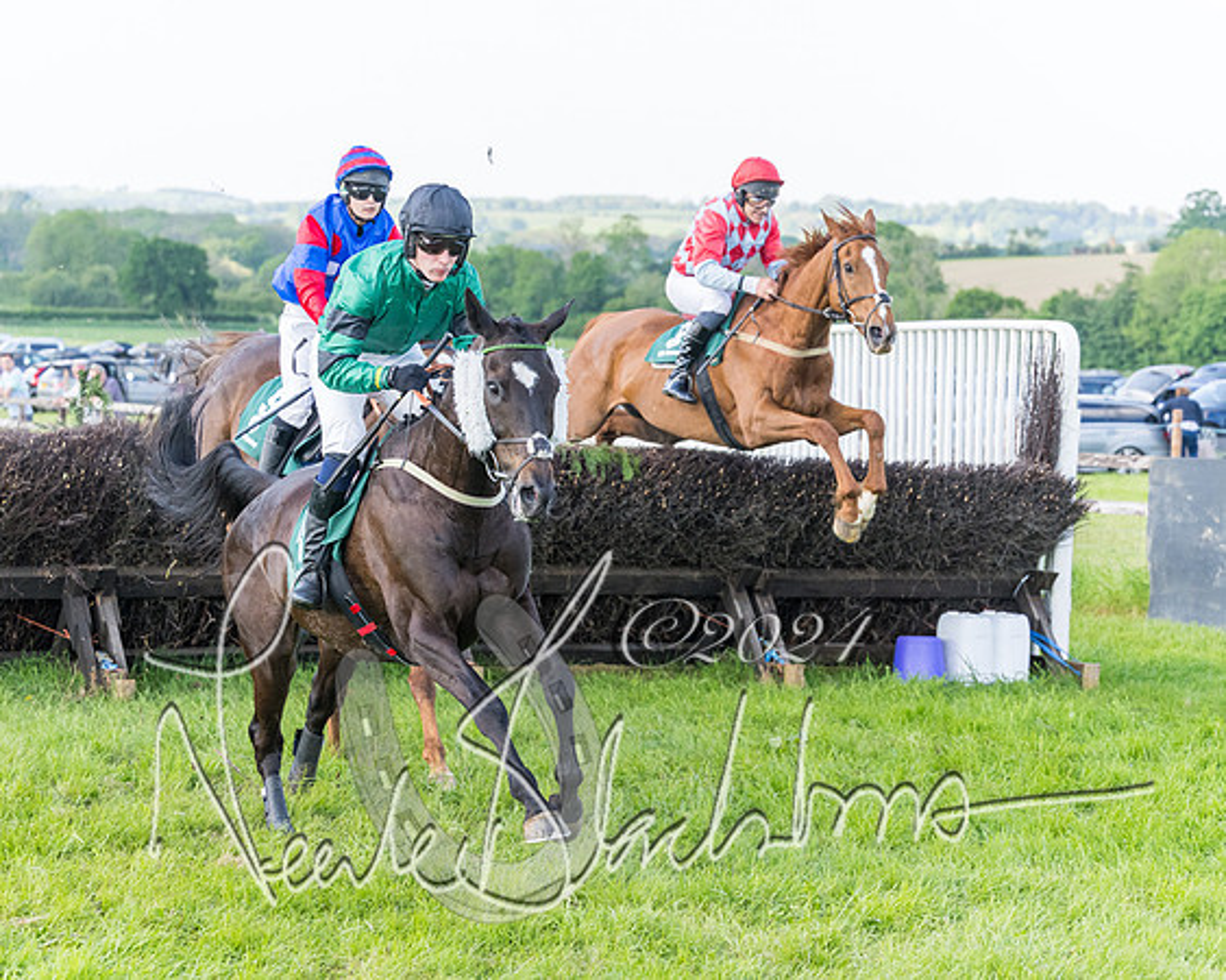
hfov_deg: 20.0
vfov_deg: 16.1
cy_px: 564
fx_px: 3466
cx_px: 500
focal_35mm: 96
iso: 800
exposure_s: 1/2000
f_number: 4
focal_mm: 70
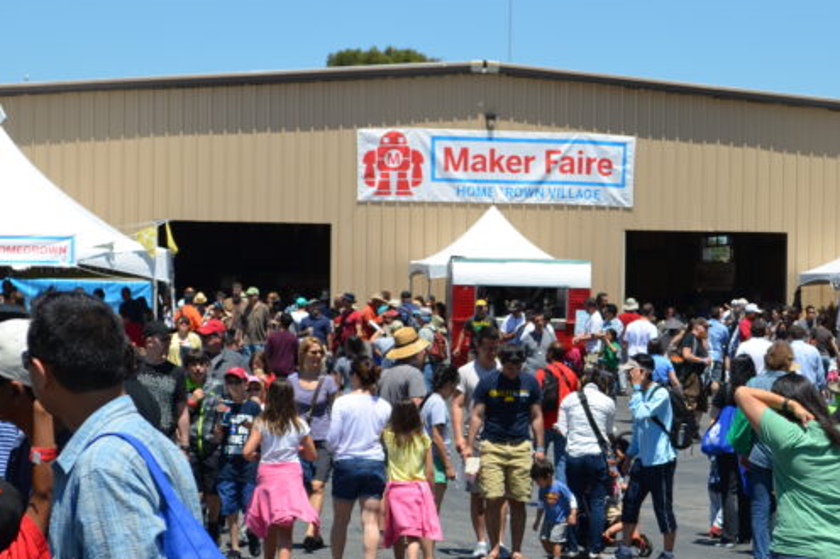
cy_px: 419
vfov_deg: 11.8
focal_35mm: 116
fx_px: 2705
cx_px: 517
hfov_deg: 17.6
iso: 100
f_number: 9
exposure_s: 1/320
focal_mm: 50
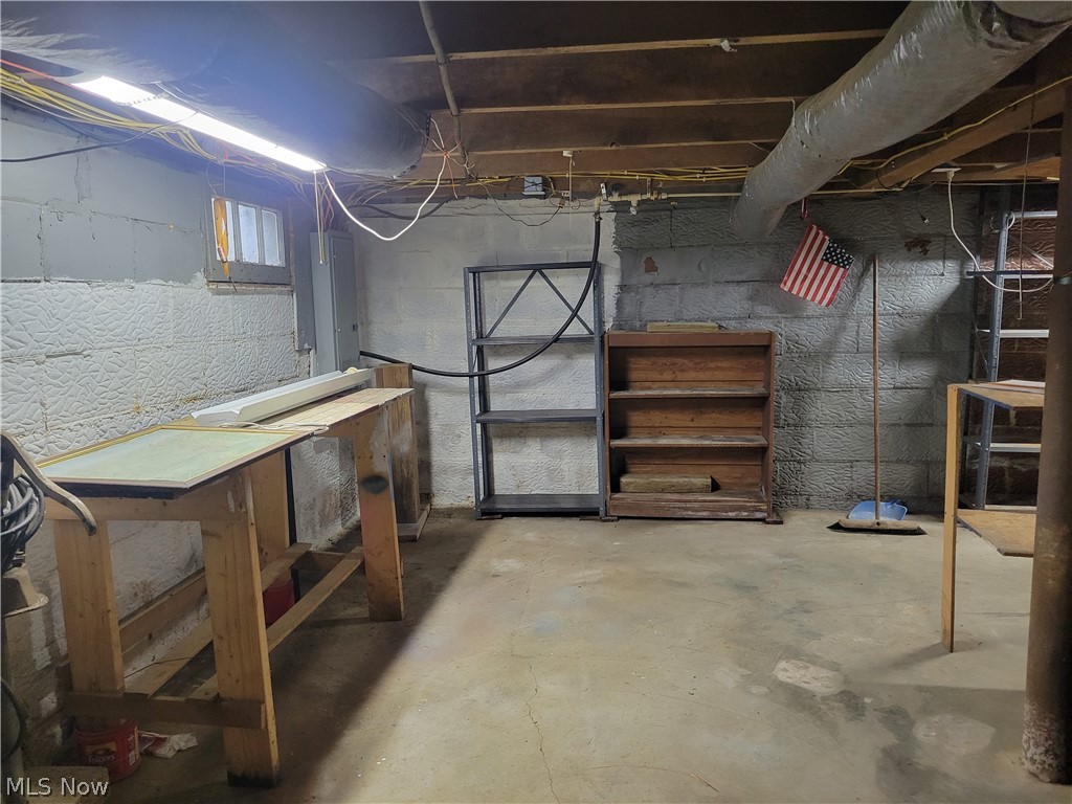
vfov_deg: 53.1
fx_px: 805
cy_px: 402
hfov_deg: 67.3
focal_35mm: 26
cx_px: 536
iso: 320
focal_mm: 5.4
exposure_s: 1/120
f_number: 1.8
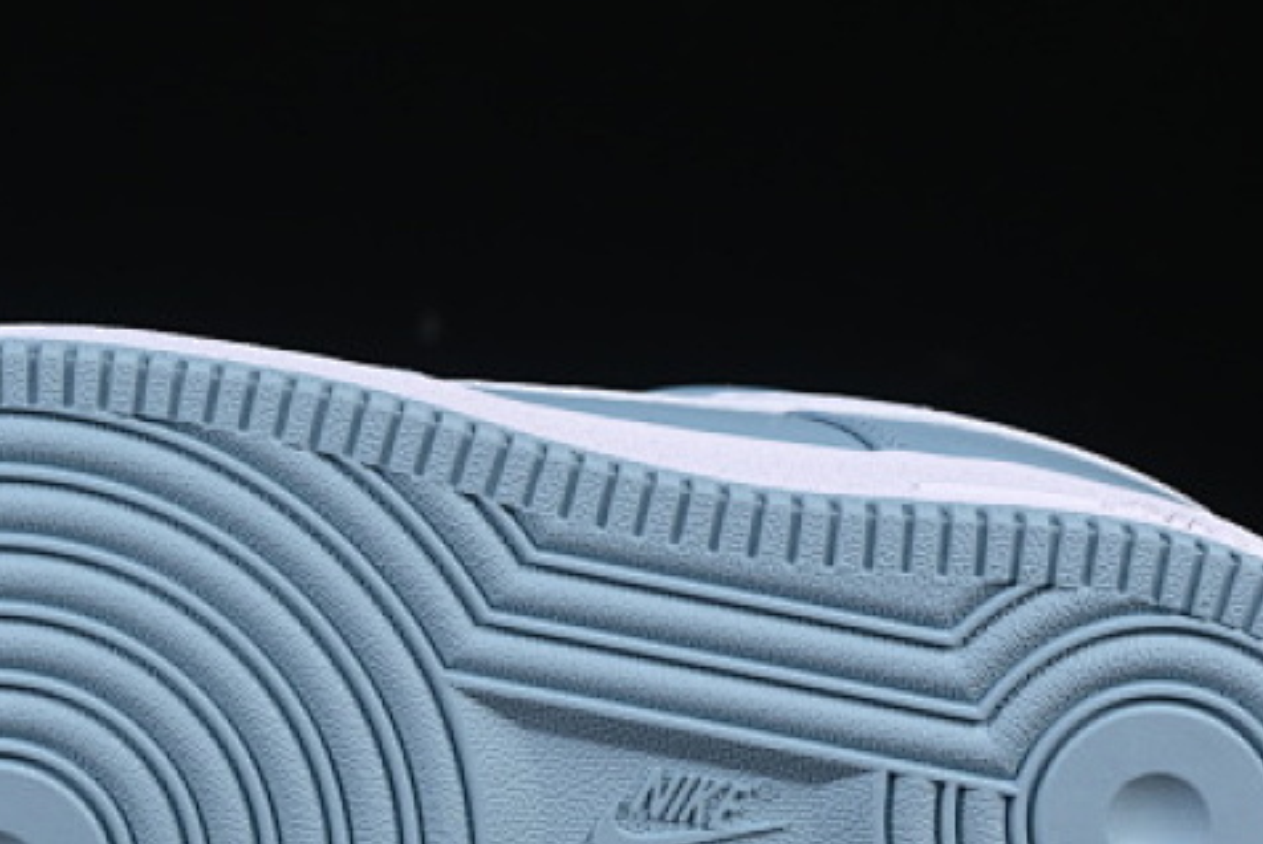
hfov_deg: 12.1
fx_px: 5968
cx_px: 382
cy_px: 488
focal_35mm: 170
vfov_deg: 8.1
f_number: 8
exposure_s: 1/80
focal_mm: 50
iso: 160
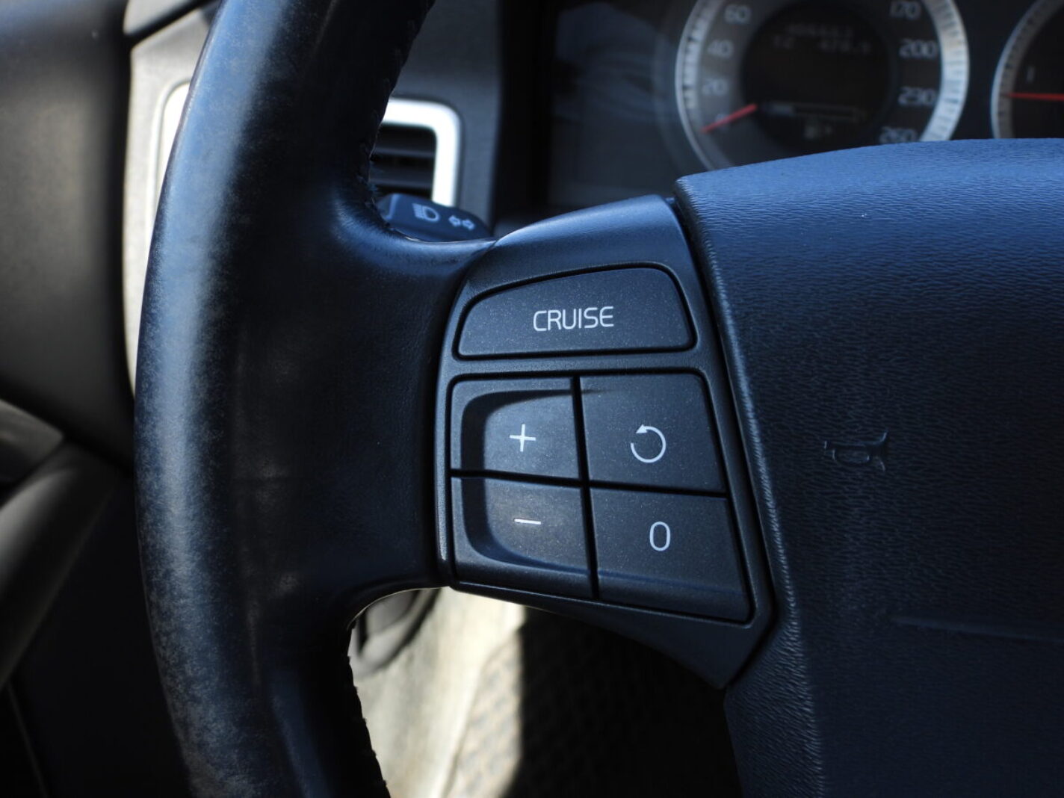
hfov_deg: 49.0
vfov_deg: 37.7
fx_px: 1168
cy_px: 399
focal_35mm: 38
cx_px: 532
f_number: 3.2
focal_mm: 6.8
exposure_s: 1/100
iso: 100
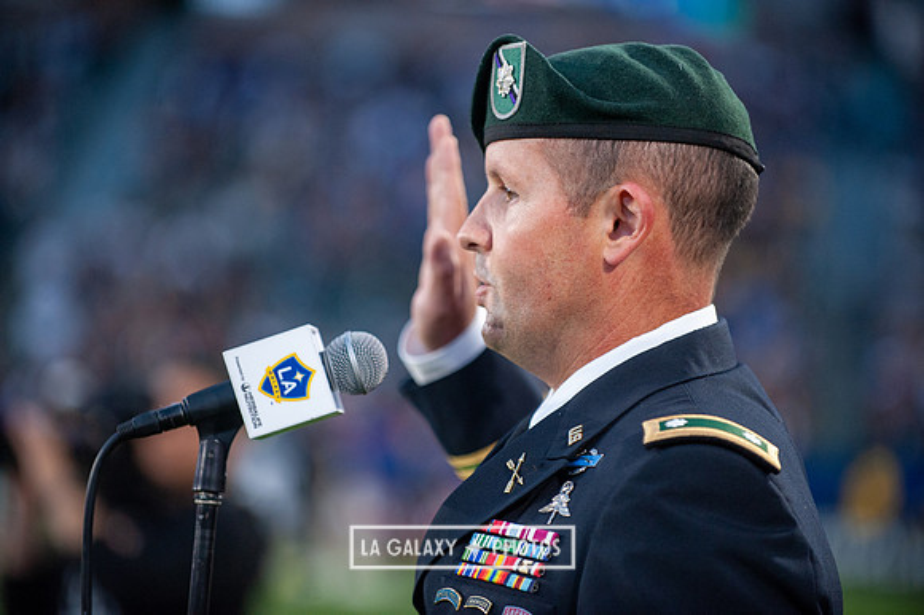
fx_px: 4489
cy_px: 308
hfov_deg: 11.8
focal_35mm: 175
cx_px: 462
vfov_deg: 7.8
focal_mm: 175
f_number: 2.8
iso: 1600
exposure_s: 1/1000
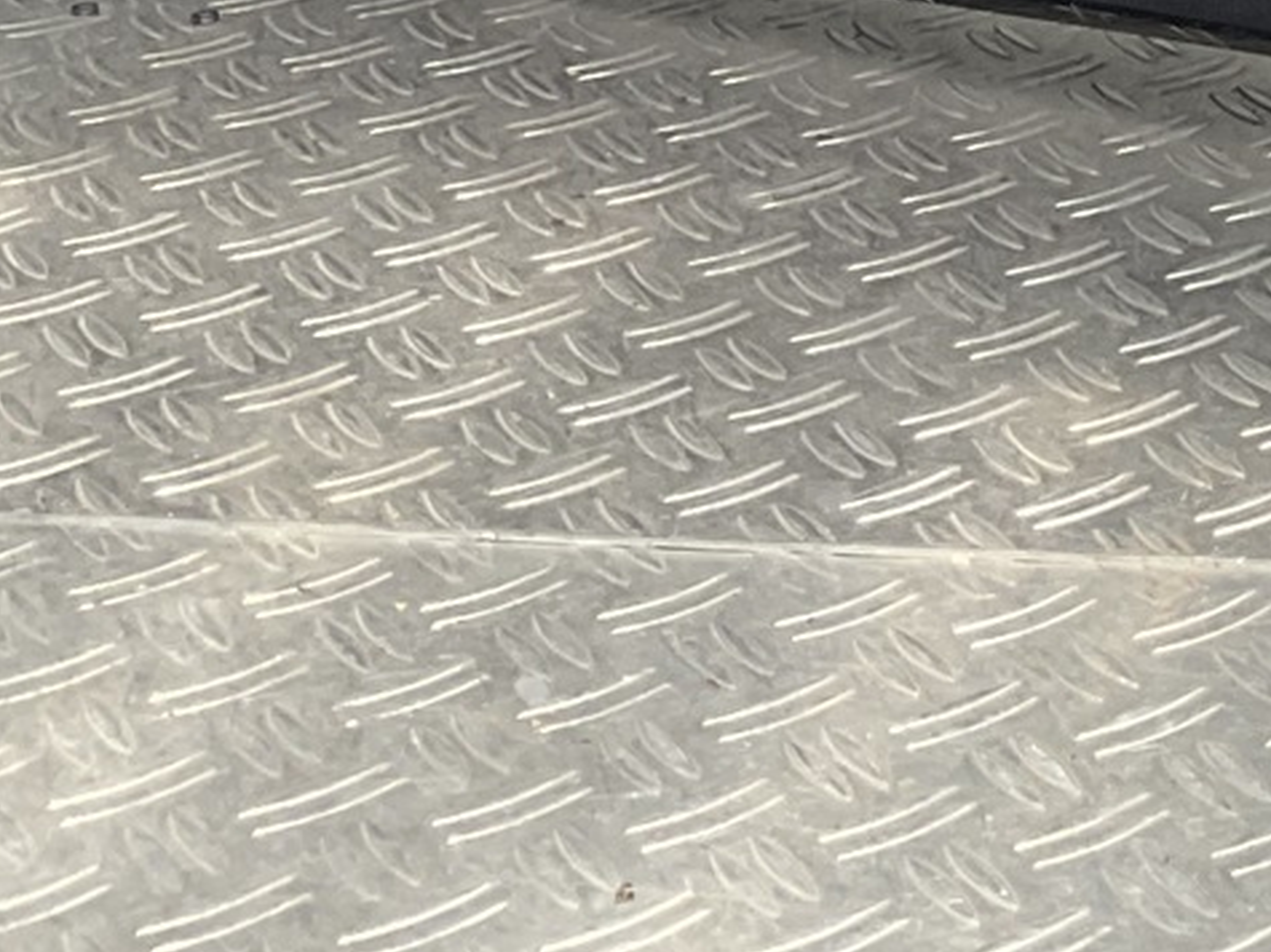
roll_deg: -1.6
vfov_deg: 10.8
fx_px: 4515
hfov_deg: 14.2
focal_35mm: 123
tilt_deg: -9.4
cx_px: 2258
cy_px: -1043
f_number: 1.8
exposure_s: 1/324
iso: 16
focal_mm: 3
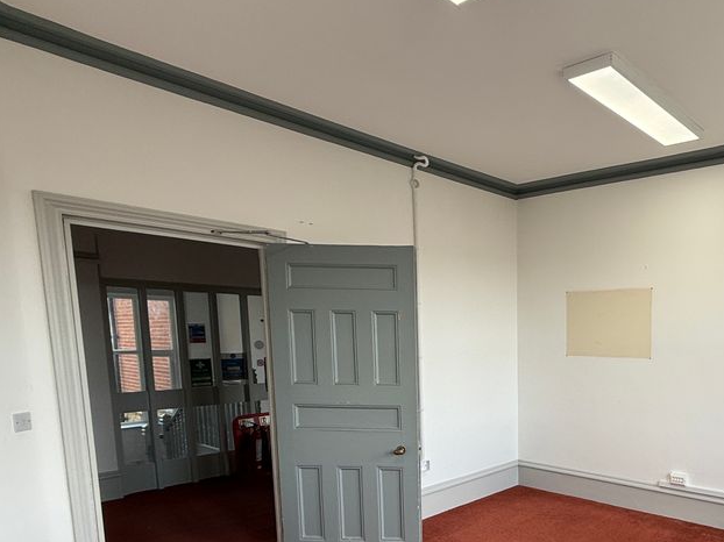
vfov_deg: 52.8
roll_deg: -0.6
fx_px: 523
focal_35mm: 25
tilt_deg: -6.5
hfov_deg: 62.0
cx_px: 605
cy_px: 395
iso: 64
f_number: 2.2
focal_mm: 2.22
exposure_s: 1/99
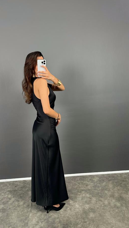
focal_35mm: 27
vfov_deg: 69.9
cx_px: 60
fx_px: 164
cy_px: 114
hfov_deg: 42.9
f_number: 1.78
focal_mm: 6.86
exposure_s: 1/121
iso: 160
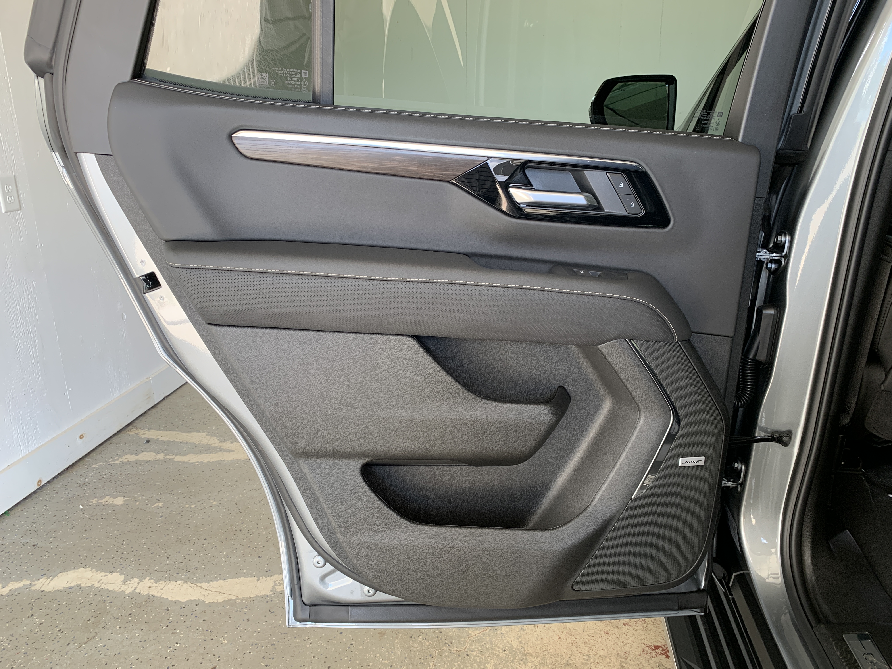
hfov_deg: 67.3
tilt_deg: -19.2
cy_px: 334
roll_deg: +1.5
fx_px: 670
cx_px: 446
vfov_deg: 53.1
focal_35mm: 26
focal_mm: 4.25
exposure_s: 1/60
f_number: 1.8
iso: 50
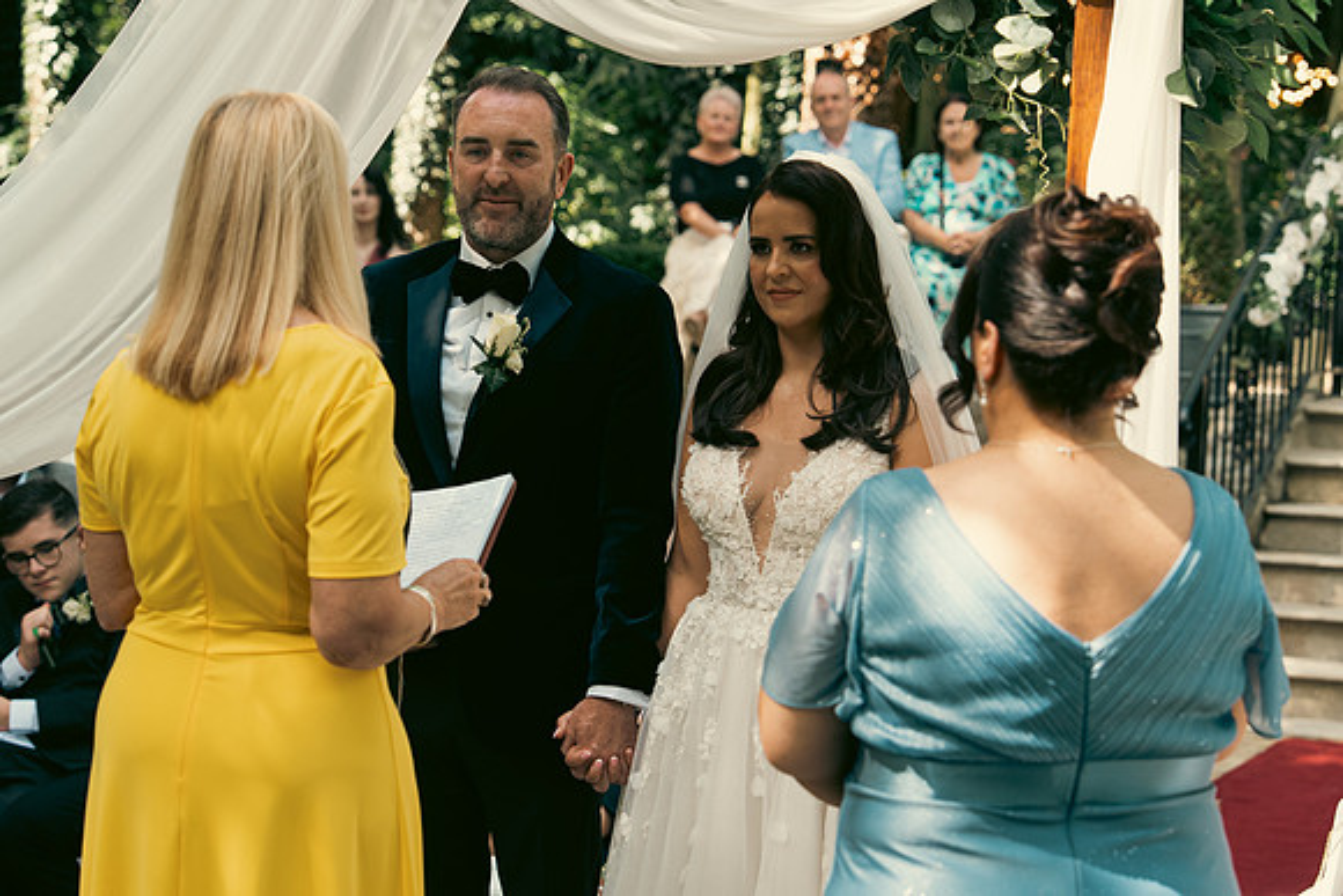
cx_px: 672
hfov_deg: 21.2
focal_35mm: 96
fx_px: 3582
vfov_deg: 14.3
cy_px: 448
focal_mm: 64
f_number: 3.5
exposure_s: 1/200
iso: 200
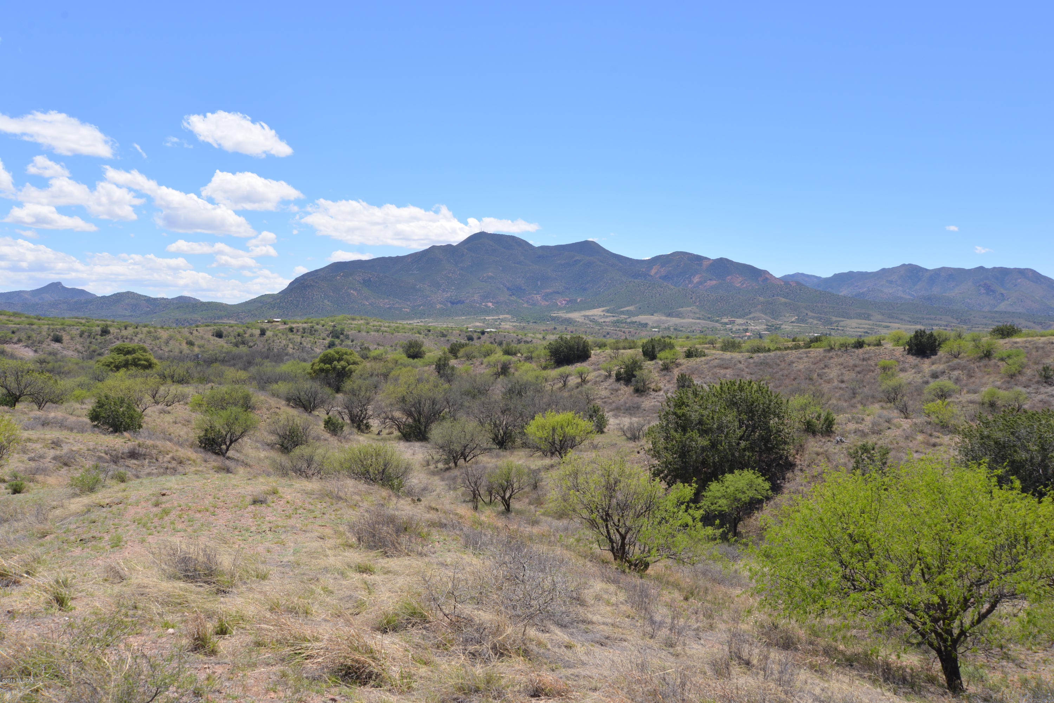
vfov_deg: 41.1
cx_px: 527
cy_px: 352
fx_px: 937
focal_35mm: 32
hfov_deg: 58.7
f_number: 10
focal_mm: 32
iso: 100
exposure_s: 1/200
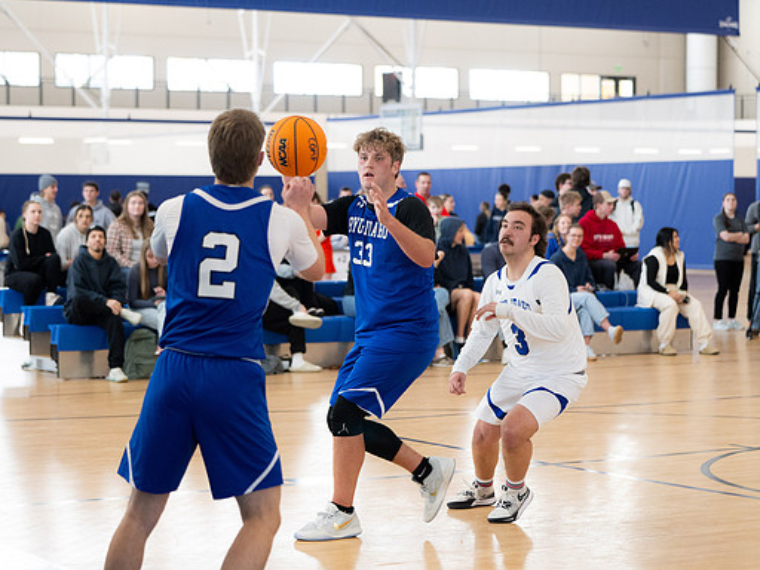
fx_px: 2108
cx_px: 431
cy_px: 245
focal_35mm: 96
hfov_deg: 20.4
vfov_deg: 15.4
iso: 2000
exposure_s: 1/500
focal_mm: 70
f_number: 2.8
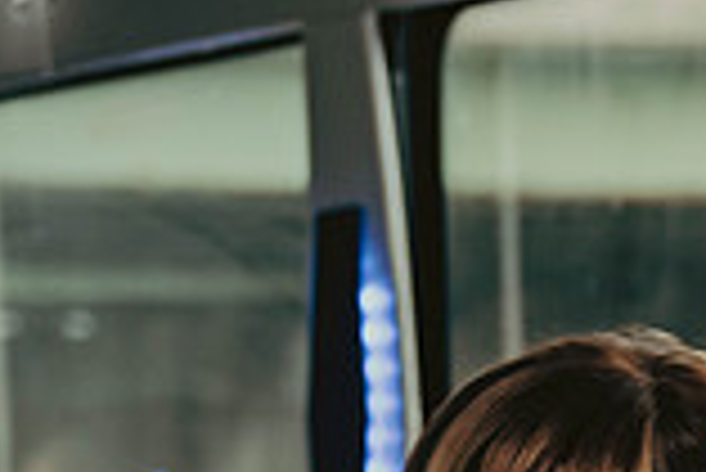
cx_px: 1142
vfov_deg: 7.2
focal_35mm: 185
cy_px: 861
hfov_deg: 10.6
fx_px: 3631
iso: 1250
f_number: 3.2
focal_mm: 50
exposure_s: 1/60
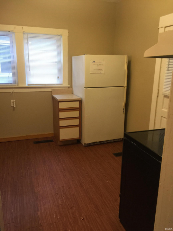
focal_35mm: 29
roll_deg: -1.2
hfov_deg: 48.2
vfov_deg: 61.7
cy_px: 116
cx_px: 86
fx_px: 193
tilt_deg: -13.4
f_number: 2.2
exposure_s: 1/15
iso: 80
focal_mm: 4.15
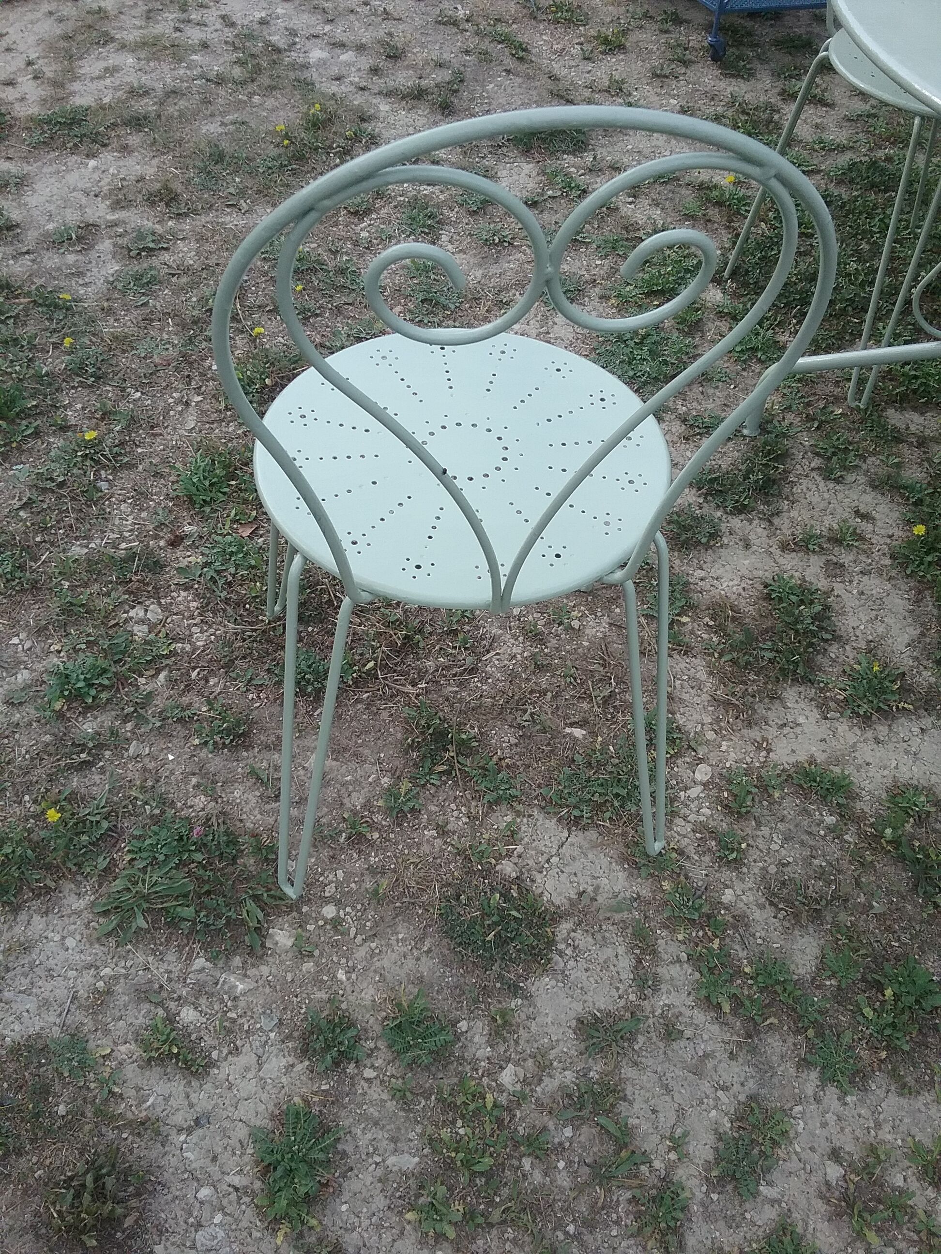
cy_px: 627
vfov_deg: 58.4
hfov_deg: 45.4
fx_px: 1124
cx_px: 470
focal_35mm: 31
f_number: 2.2
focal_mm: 3.3
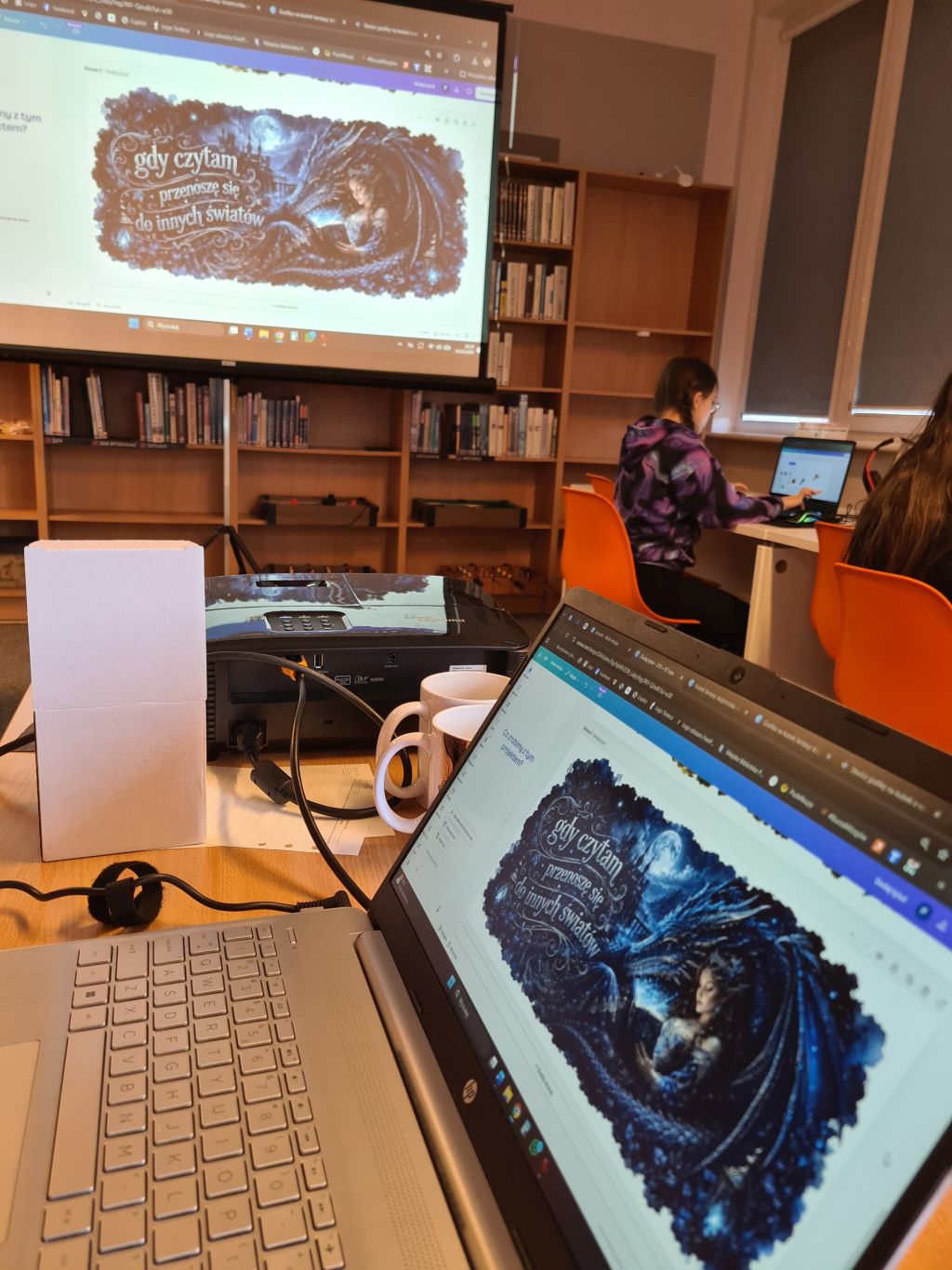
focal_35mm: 26
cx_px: 476
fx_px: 953
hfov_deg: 53.1
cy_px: 635
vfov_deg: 67.3
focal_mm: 5.4
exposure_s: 1/60
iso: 200
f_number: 1.8
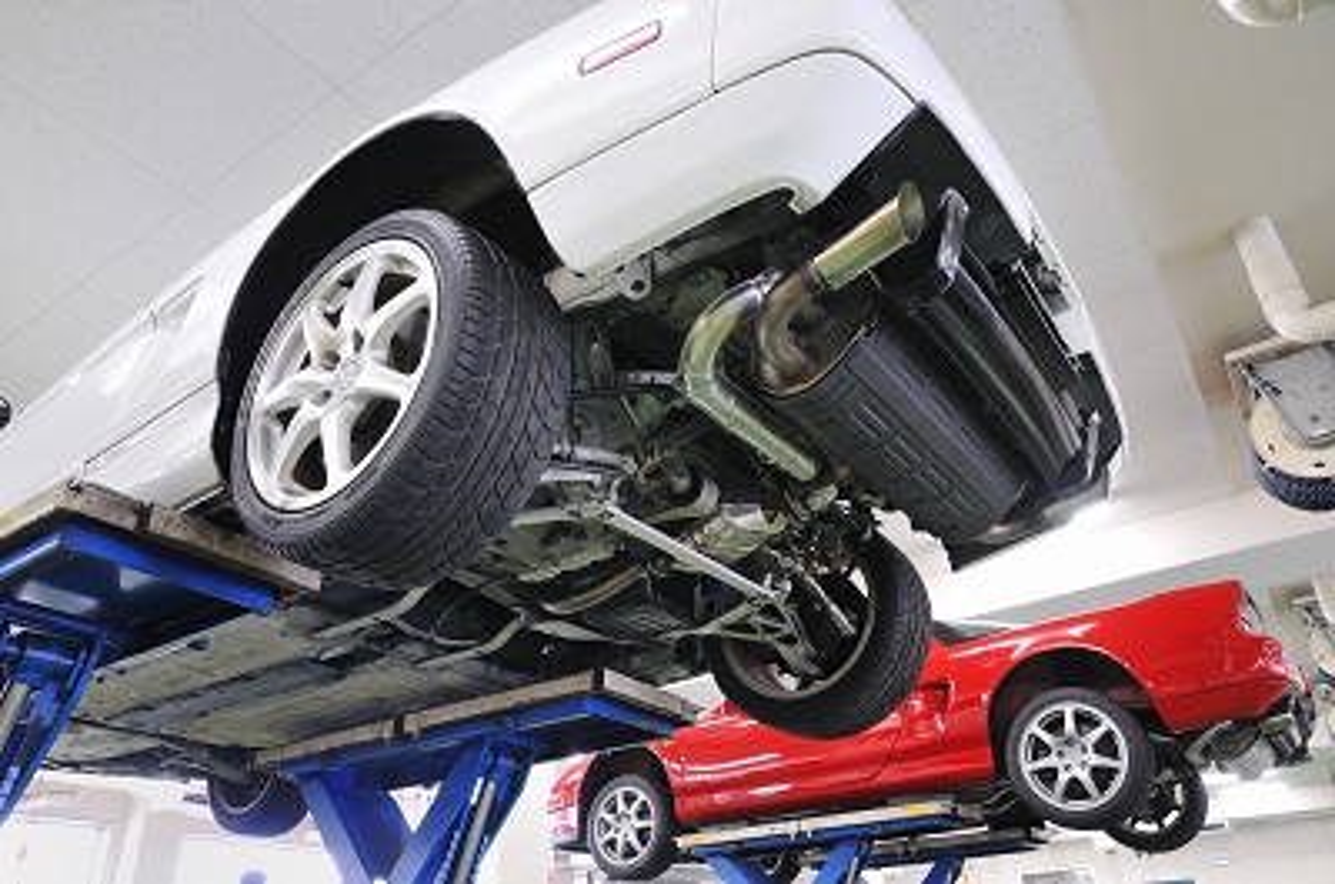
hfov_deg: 70.5
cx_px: 668
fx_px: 944
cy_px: 442
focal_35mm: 26
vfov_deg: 50.2
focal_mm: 17
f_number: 8
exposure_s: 1/2
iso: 200
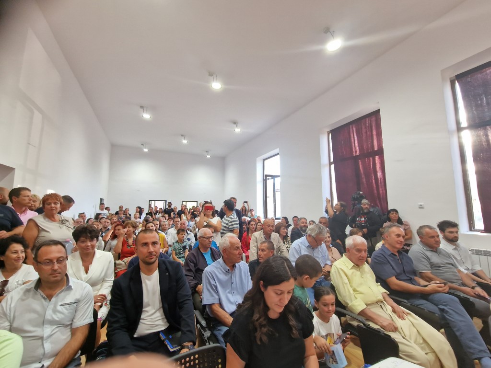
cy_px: 184
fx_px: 184
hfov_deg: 106.2
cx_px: 246
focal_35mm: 13
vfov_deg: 89.9
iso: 64
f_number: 2.2
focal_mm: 2.2
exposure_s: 1/50
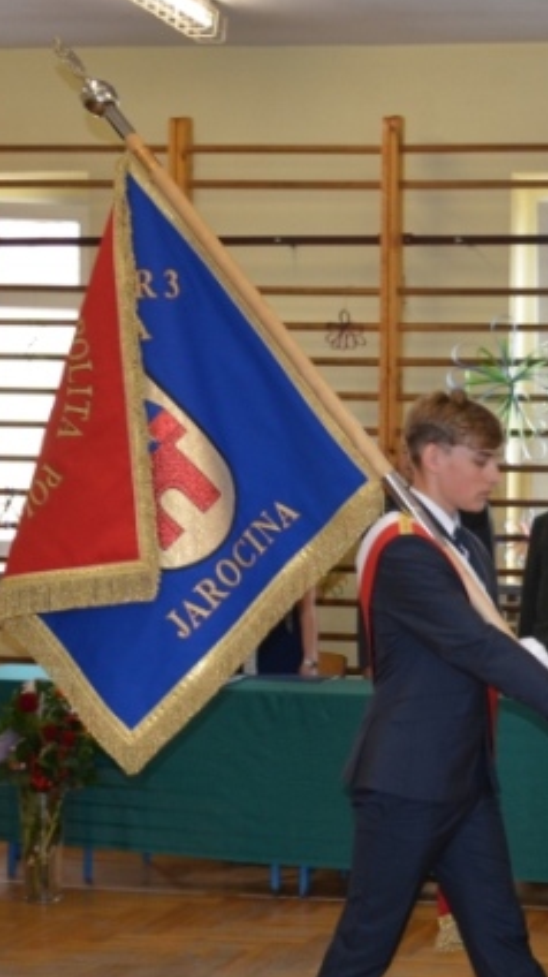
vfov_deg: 28.1
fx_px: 1941
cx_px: 739
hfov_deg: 15.2
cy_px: 613
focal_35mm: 75
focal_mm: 22
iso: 400
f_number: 3.8
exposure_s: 1/80
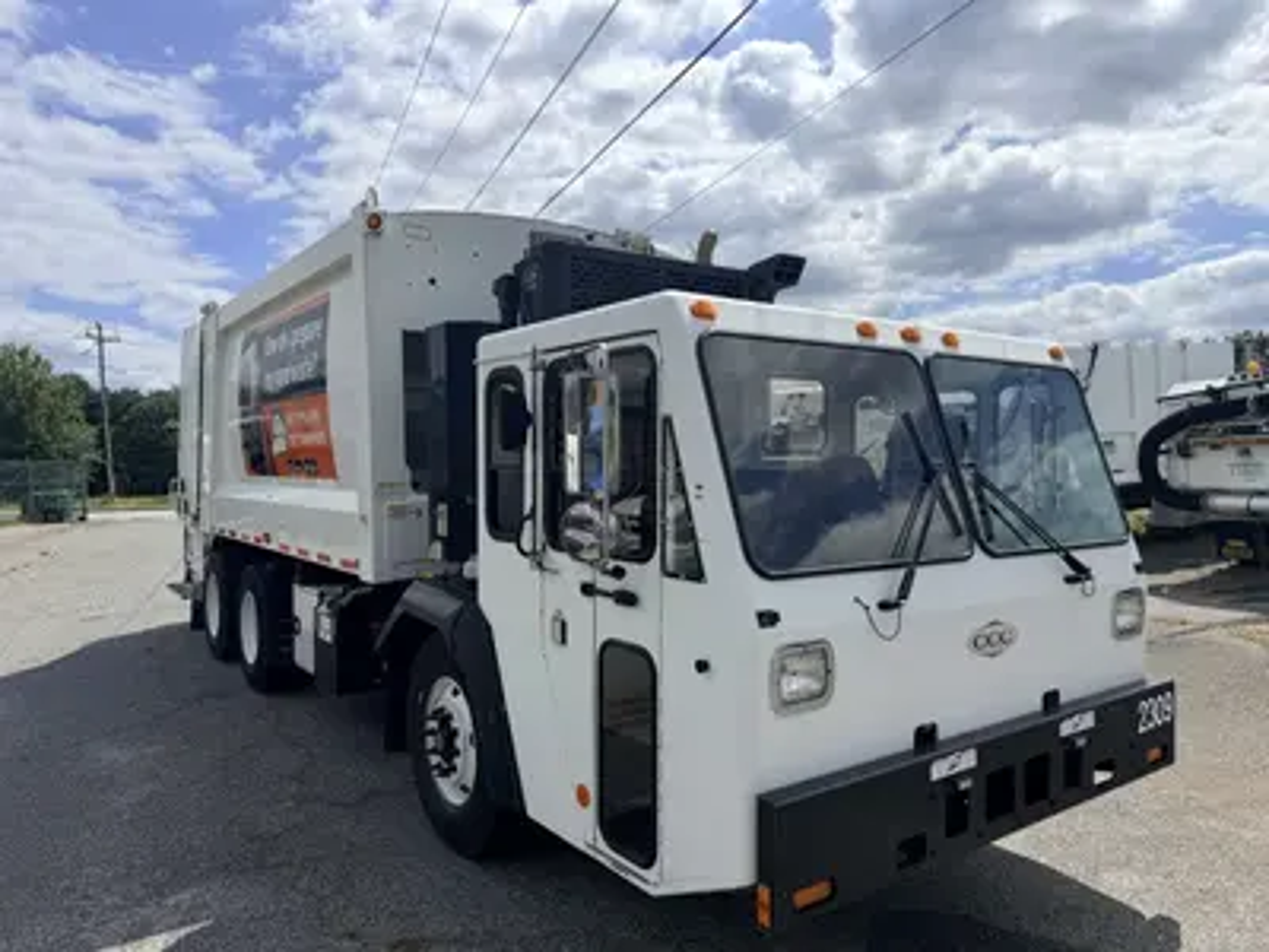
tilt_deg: +1.2
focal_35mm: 24
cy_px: 476
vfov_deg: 56.8
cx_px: 634
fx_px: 880
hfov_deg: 71.6
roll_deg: +1.1
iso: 80
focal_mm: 6.76
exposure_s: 1/10309
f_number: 1.78
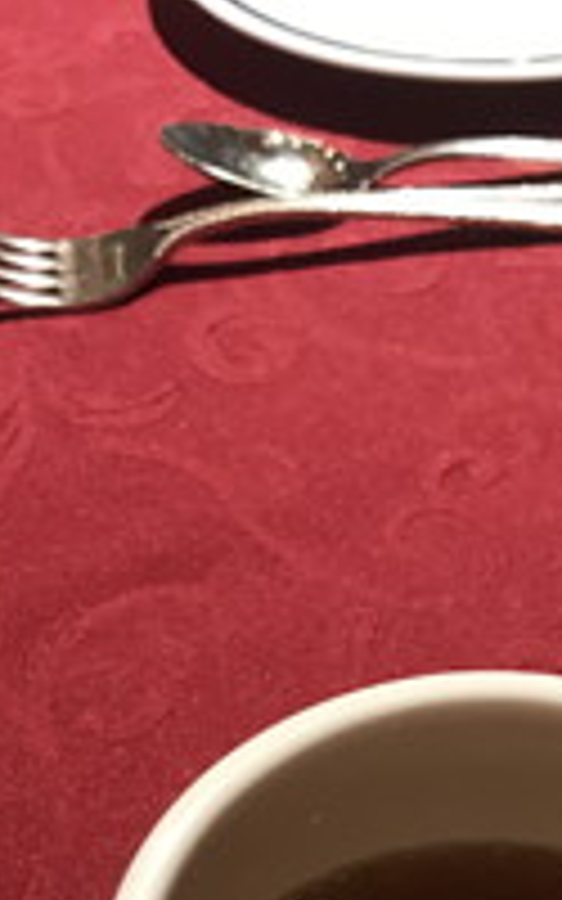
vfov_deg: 26.0
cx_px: 450
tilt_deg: -50.0
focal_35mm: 76
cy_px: 860
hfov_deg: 17.0
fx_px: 1862
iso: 50
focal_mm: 3.99
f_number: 1.8
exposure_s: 1/15
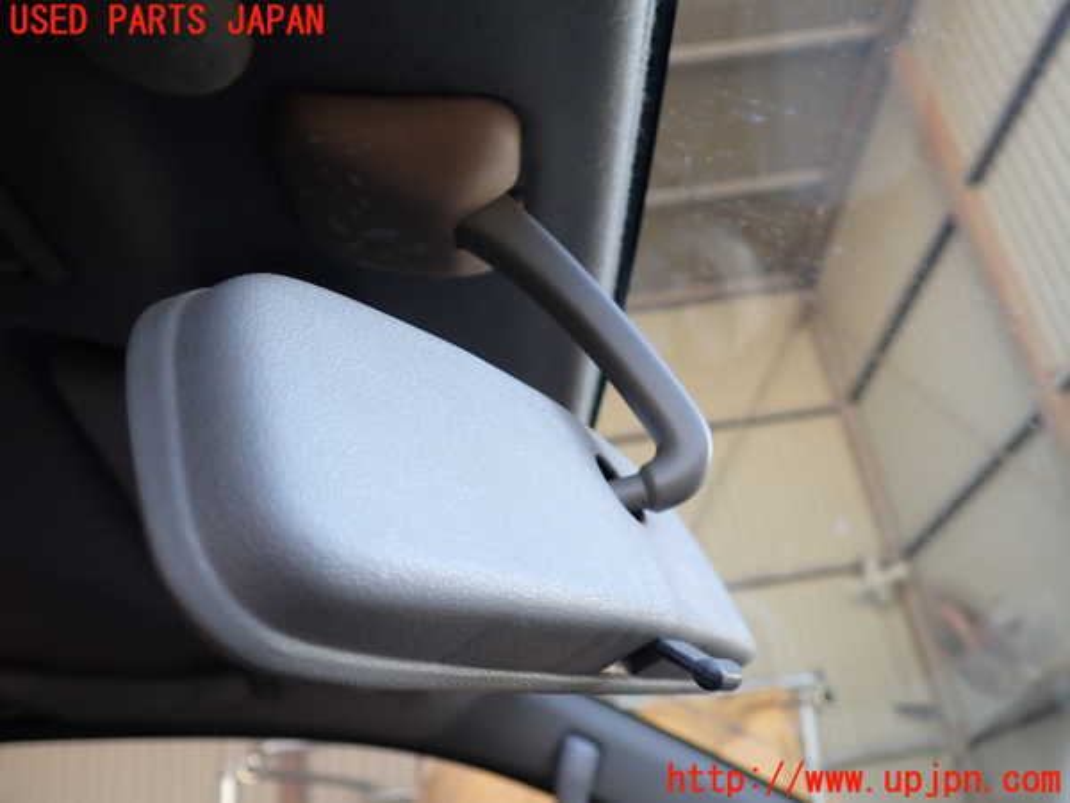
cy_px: 402
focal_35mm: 30
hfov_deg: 60.0
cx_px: 535
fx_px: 927
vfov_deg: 46.8
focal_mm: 5.4
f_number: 2.3
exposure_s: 1/100
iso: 100
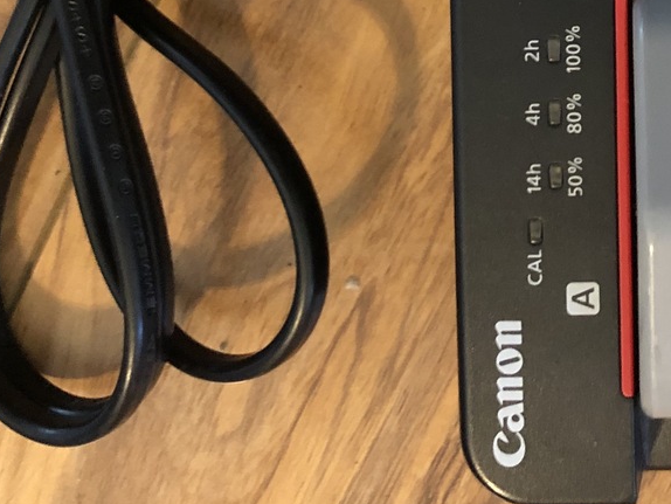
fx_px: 1513
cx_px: 662
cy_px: -91
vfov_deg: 18.0
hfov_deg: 24.0
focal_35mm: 78
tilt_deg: -86.7
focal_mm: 4
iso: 100
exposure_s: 1/6
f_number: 1.8
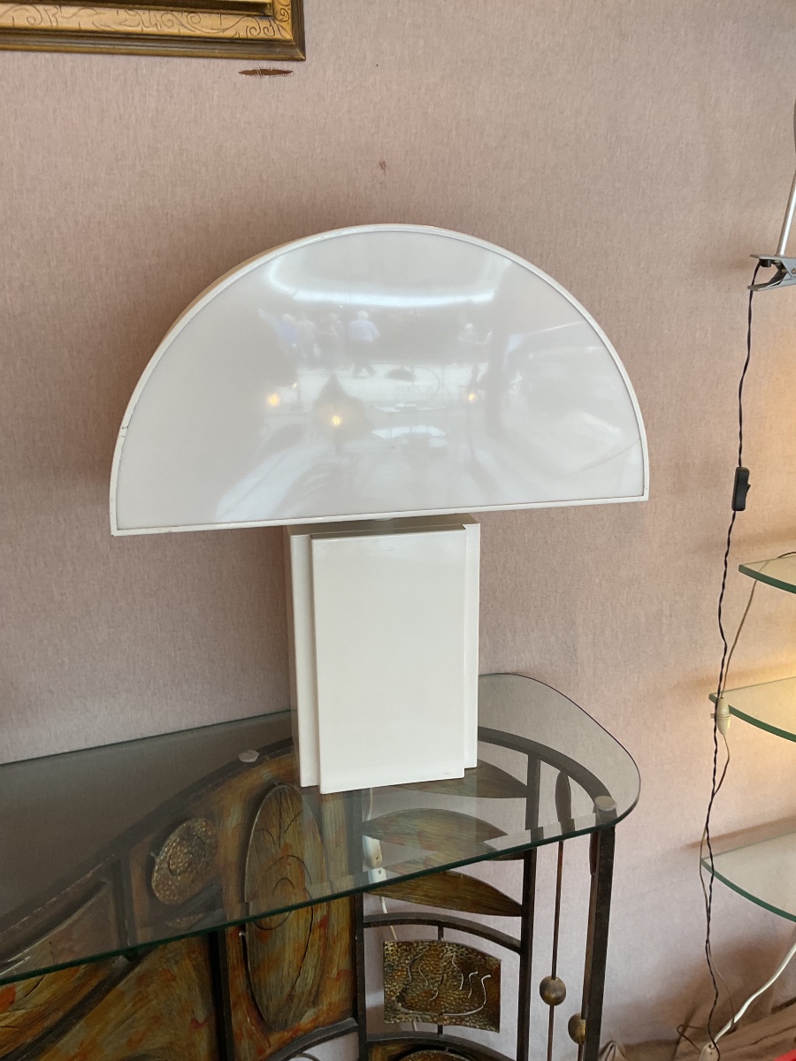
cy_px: 530
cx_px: 398
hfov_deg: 48.2
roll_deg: +1.5
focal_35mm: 29
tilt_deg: -16.2
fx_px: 889
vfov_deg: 61.7
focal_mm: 3
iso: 40
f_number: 1.8
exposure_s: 1/100
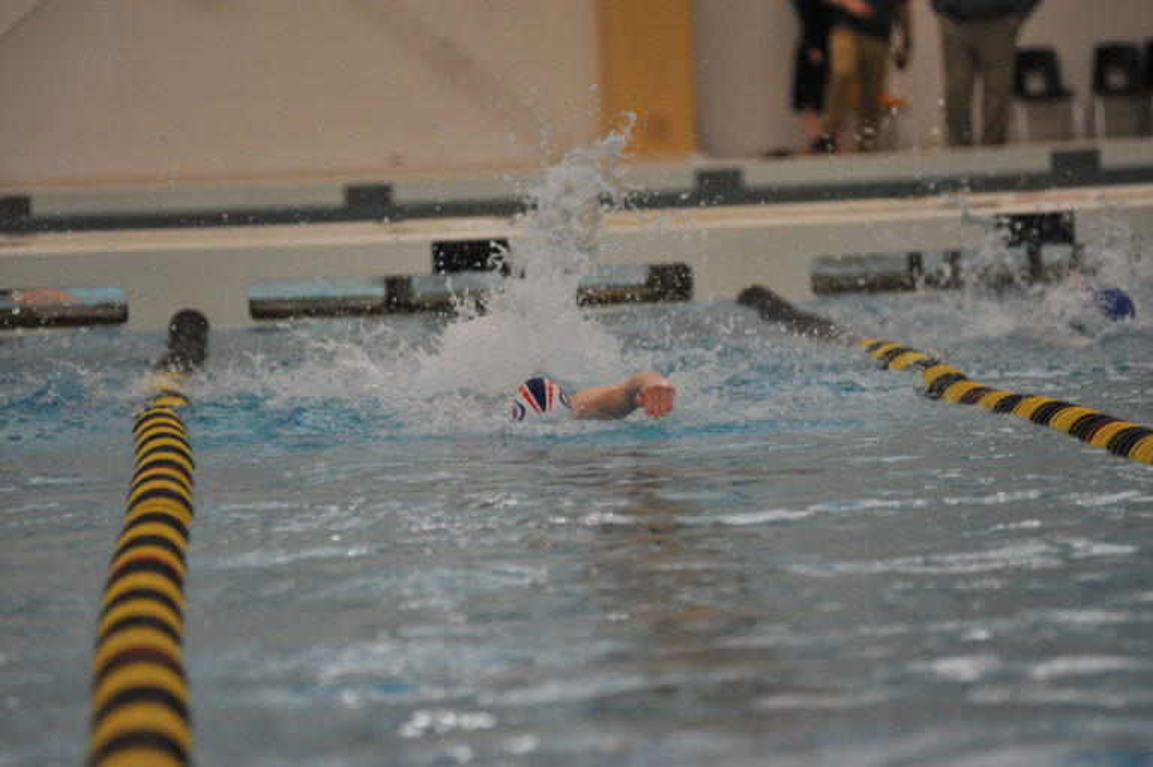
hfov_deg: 10.3
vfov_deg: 6.9
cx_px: 576
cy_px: 384
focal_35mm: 200
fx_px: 6401
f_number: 3.2
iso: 1400
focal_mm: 200
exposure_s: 1/500
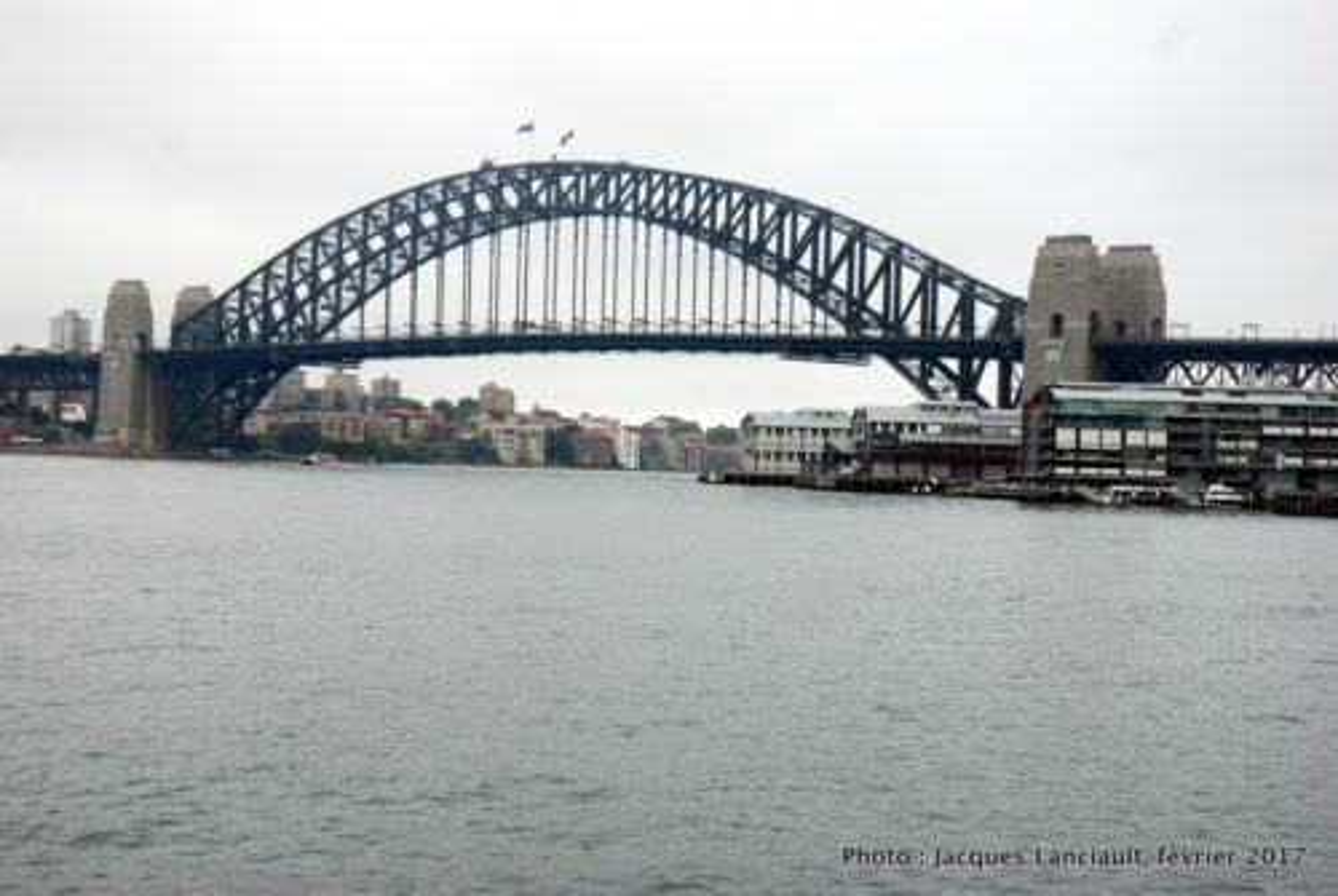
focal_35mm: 66
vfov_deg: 20.7
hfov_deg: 30.5
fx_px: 2457
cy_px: 448
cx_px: 669
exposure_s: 1/160
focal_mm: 44
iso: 100
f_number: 6.3
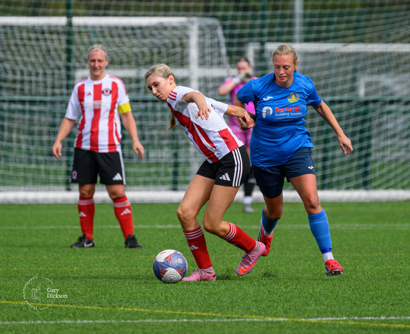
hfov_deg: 2.7
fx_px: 8797
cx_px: 213
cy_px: 99
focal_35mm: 719
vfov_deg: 2.2
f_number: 5.6
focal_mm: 400
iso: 500
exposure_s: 1/1600
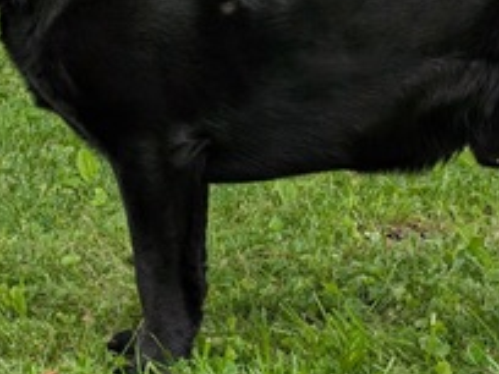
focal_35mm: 144
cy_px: 72
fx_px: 2076
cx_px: 333
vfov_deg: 10.3
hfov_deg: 13.7
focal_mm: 6.9
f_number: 1.68
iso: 18
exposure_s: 1/376
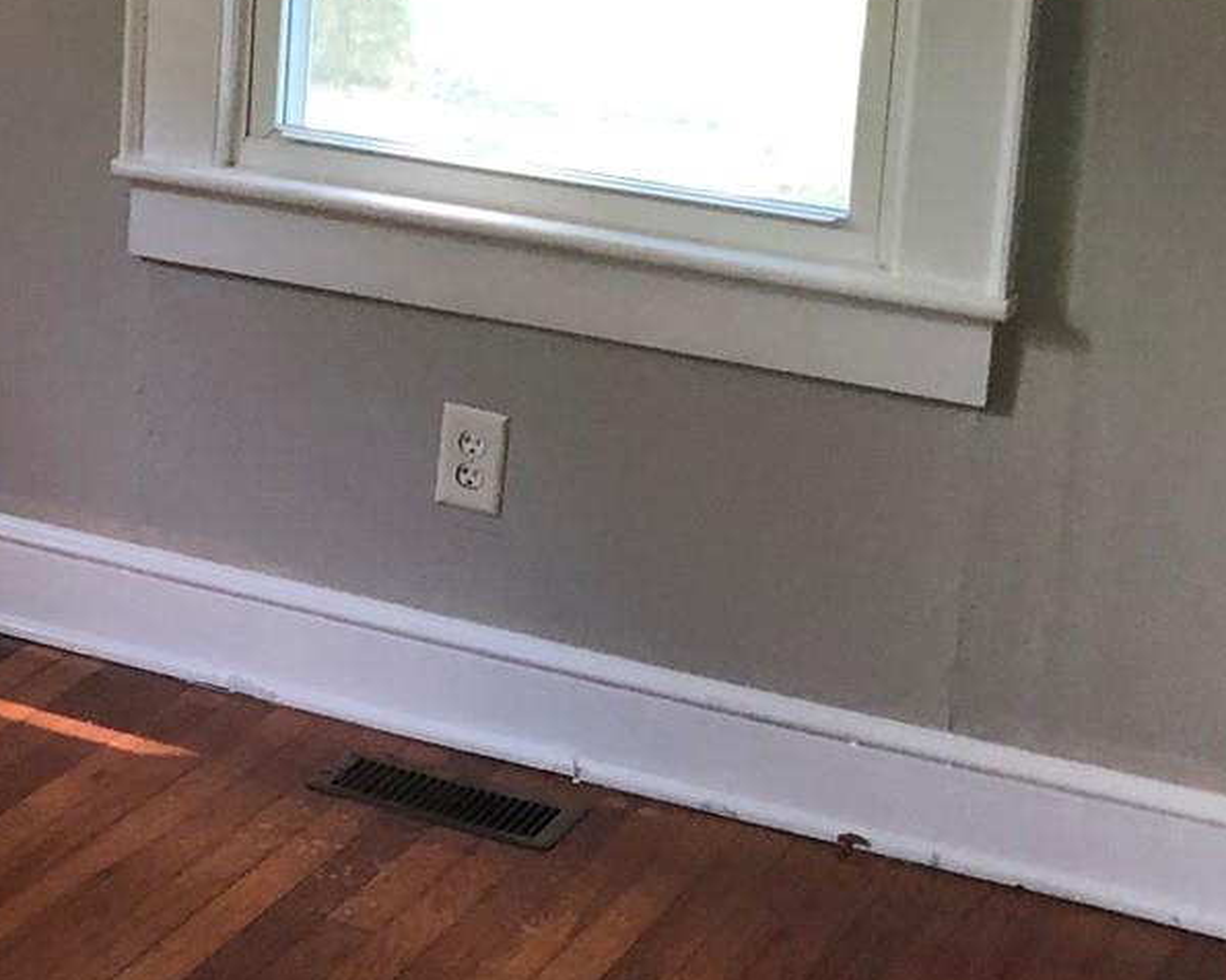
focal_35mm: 94
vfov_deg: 16.1
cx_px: -315
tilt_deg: -9.4
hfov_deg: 19.0
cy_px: 35
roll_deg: -1.1
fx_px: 3411
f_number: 1.8
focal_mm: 3.99
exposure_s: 1/20
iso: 40
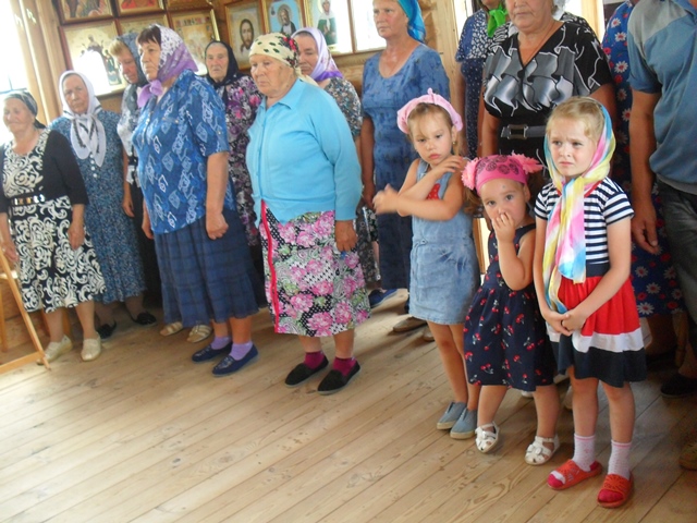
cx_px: 348
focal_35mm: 38
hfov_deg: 49.0
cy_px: 262
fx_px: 765
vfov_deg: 37.7
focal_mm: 6.3
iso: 200
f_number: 2.8
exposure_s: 1/60
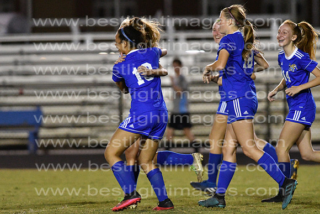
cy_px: 107
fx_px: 4001
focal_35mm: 450
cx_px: 160
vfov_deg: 3.1
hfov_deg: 4.6
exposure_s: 1/640
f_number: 3.5
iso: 10000
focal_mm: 300
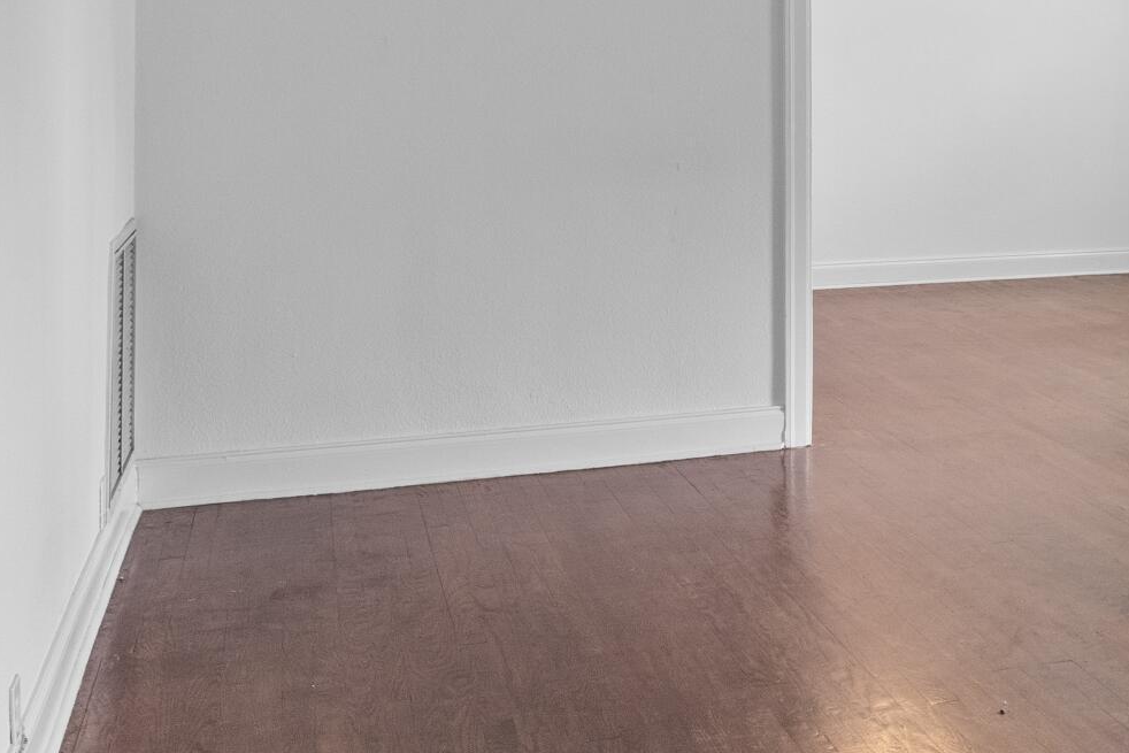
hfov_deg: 34.2
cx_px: 1022
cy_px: 82
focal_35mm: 55
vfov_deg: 24.0
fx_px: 1725
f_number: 8
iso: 2000
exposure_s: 1/30
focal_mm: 18
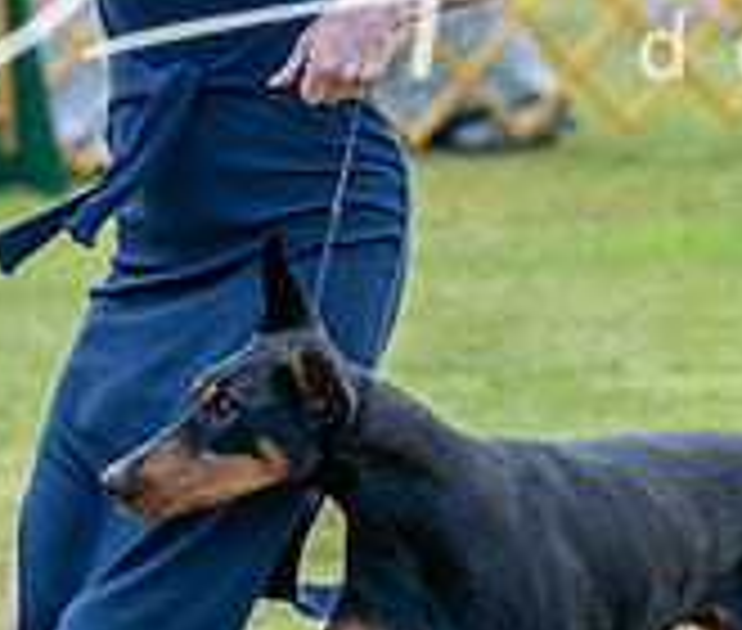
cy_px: 109
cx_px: 343
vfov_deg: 3.3
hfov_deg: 3.9
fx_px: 10817
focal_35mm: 481
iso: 125
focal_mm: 108
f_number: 3.2
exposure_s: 1/500
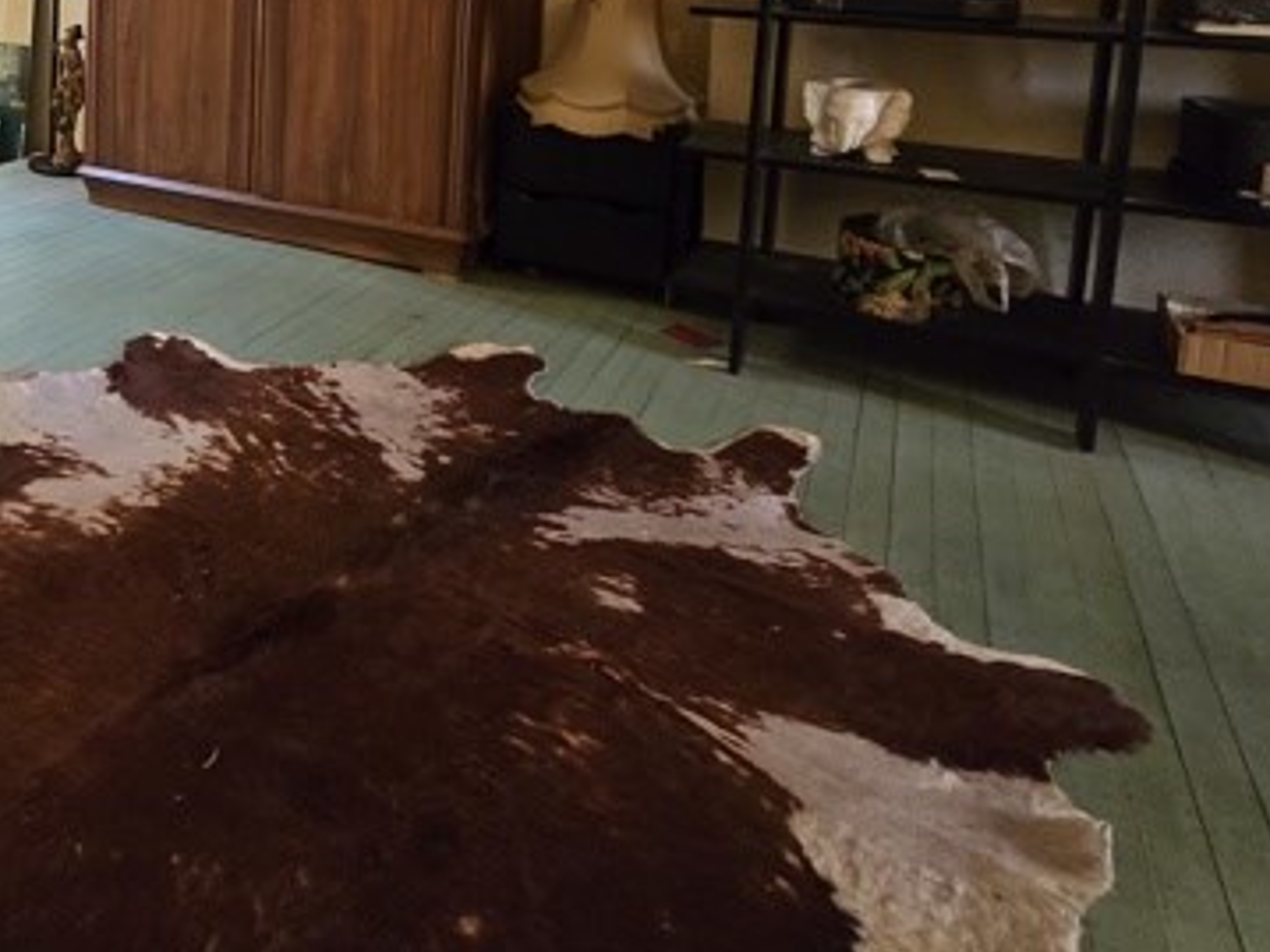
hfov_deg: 56.4
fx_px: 1064
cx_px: 223
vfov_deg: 42.9
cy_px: 46
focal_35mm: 29
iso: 640
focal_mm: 2.2
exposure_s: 1/60
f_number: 2.2
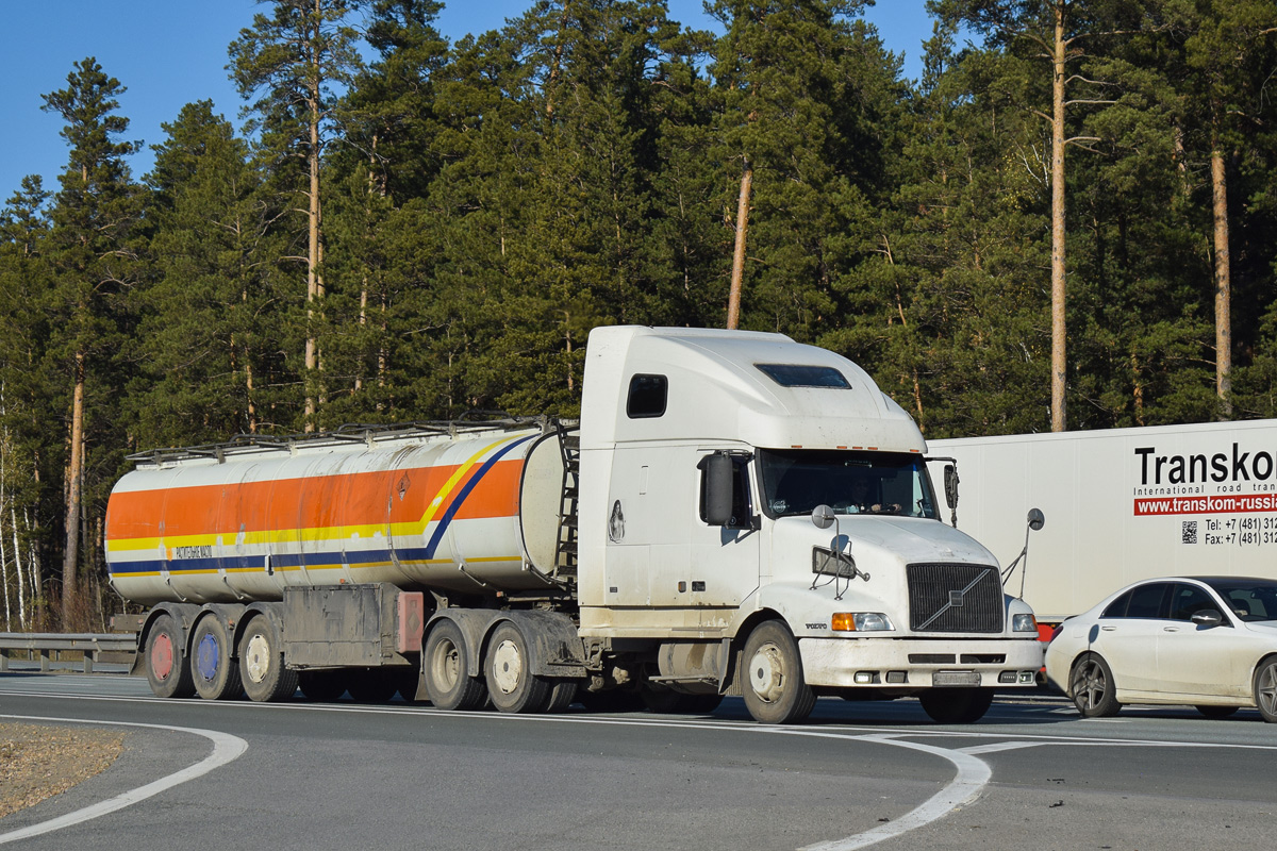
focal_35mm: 82
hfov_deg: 24.6
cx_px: 638
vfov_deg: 16.6
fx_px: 2926
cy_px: 426
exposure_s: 1/1600
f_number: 7.1
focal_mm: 55
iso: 200
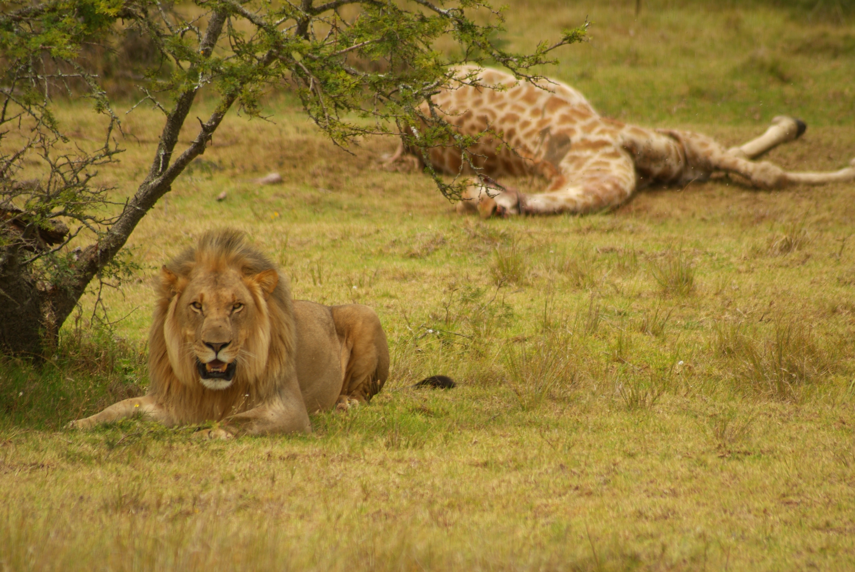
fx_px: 7846
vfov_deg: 4.2
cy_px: 286
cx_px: 428
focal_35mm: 330
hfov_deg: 6.2
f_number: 5
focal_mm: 220
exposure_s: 1/750
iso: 160
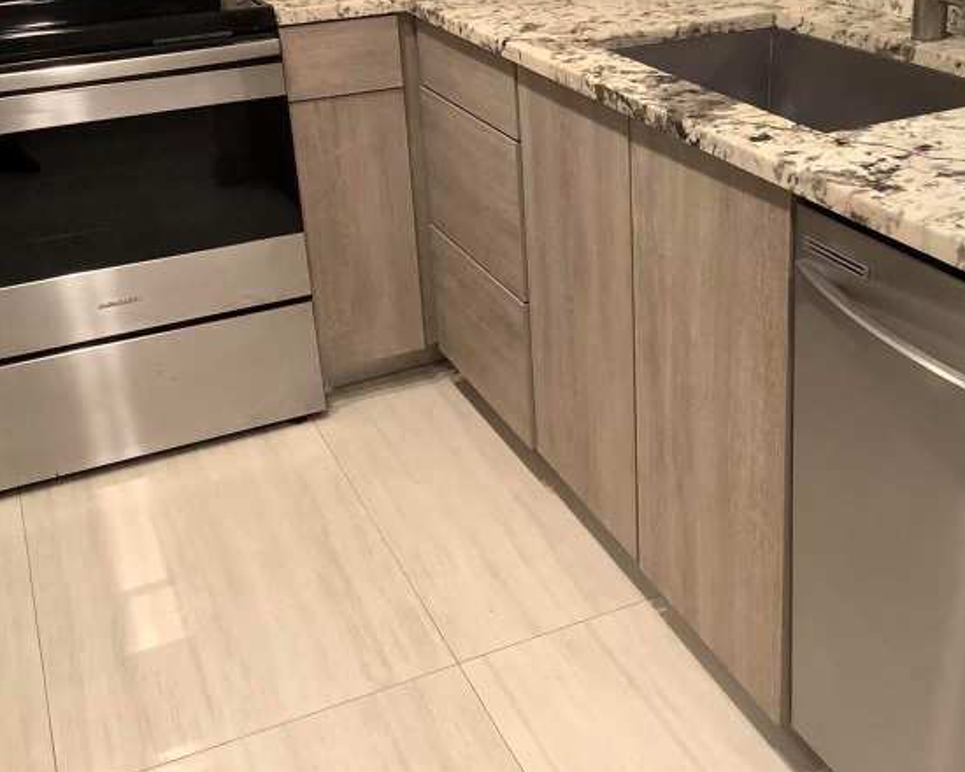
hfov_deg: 41.9
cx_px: 560
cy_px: 253
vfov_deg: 33.8
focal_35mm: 44
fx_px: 1257
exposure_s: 1/60
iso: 250
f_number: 2.4
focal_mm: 3.3
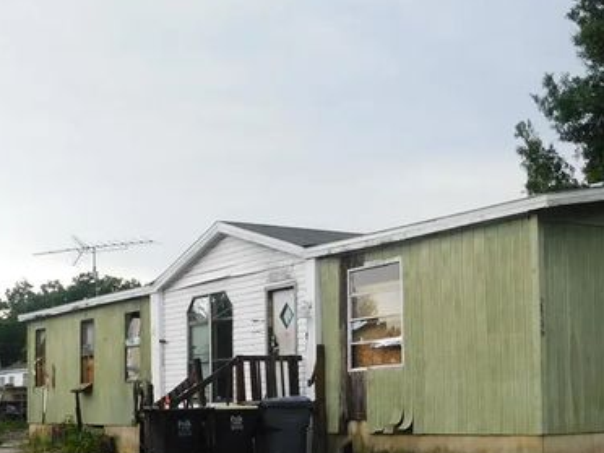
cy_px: 344
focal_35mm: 62
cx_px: 373
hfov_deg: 31.1
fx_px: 1082
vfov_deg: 23.4
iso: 125
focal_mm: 6.3
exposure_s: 1/320
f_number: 3.5
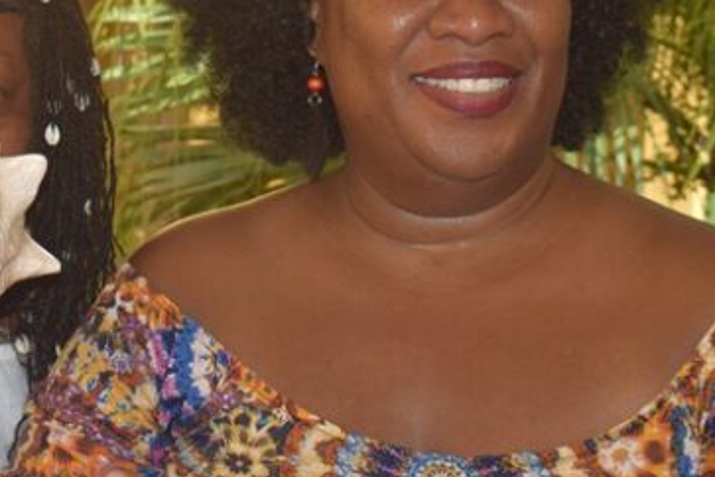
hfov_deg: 21.8
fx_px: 1827
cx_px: 110
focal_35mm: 92
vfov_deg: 14.8
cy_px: 77
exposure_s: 1/200
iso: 100
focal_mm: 32
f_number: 8
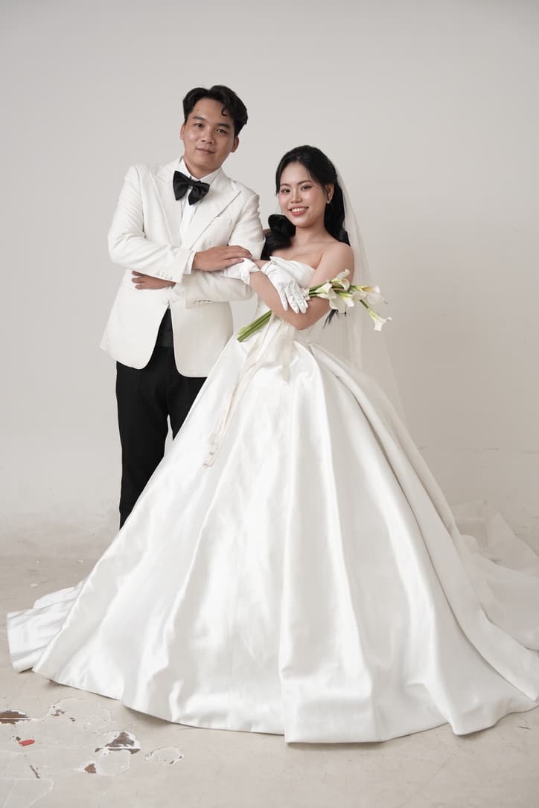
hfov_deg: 28.6
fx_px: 1055
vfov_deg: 41.9
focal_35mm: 47
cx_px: 270
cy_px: 404
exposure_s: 1/160
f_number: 4
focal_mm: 47
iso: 500
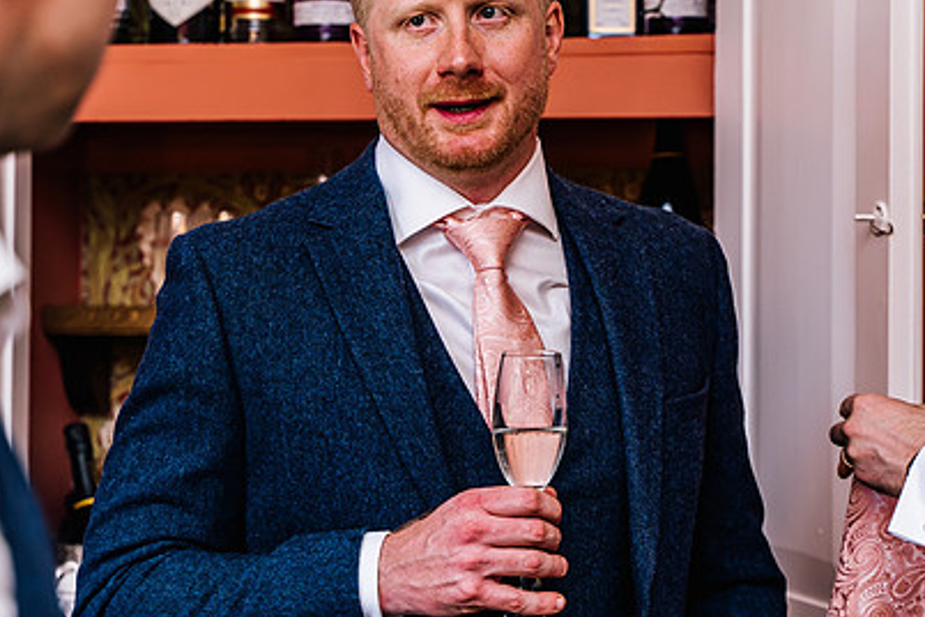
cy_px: 199
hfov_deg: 23.0
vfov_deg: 15.5
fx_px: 2261
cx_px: 596
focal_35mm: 88
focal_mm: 59
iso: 800
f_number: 4
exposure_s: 1/160
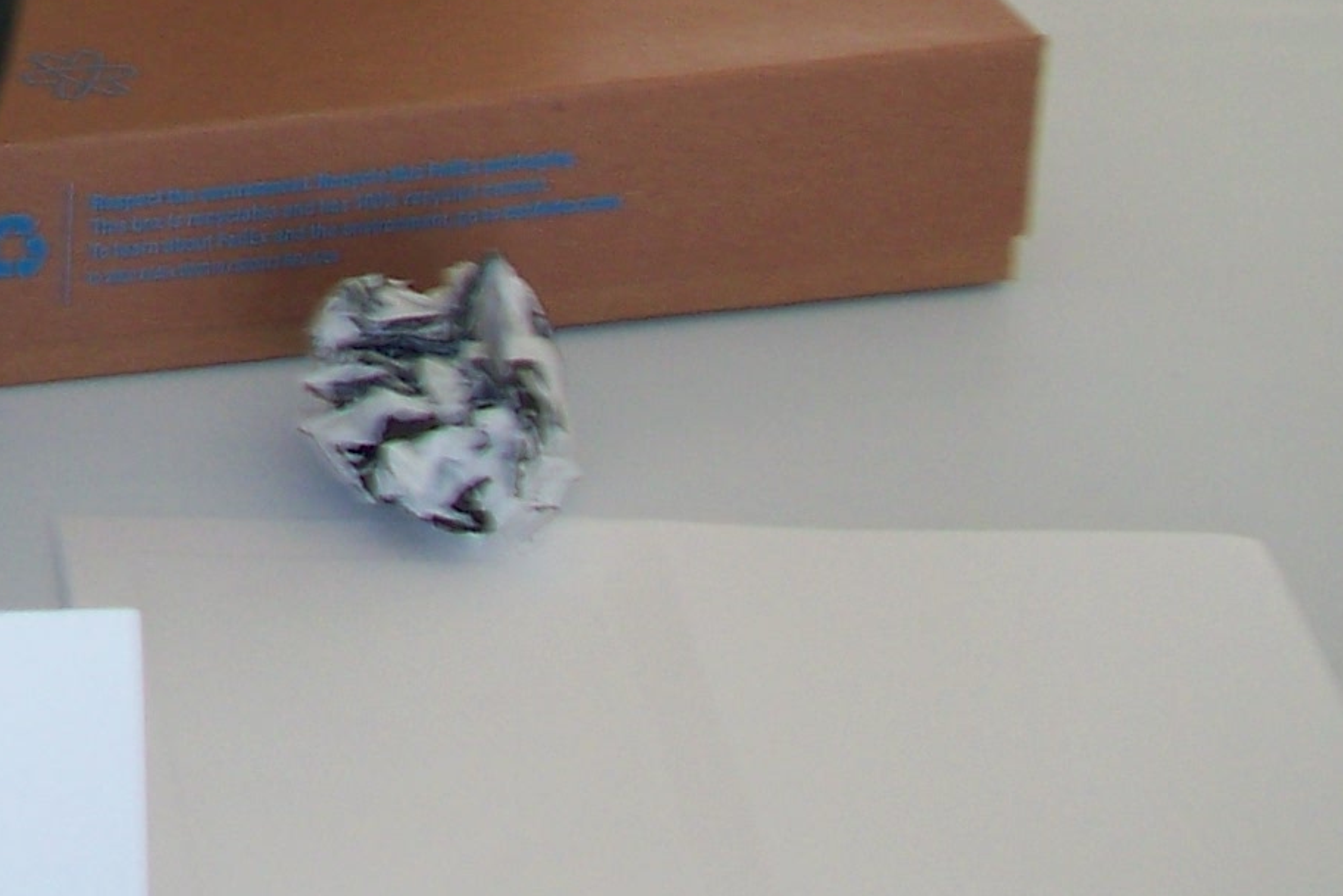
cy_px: -1296
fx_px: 6119
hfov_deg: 11.4
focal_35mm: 164
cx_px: -1303
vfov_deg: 7.7
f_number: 2.8
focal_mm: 7.54
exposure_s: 1/60
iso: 64
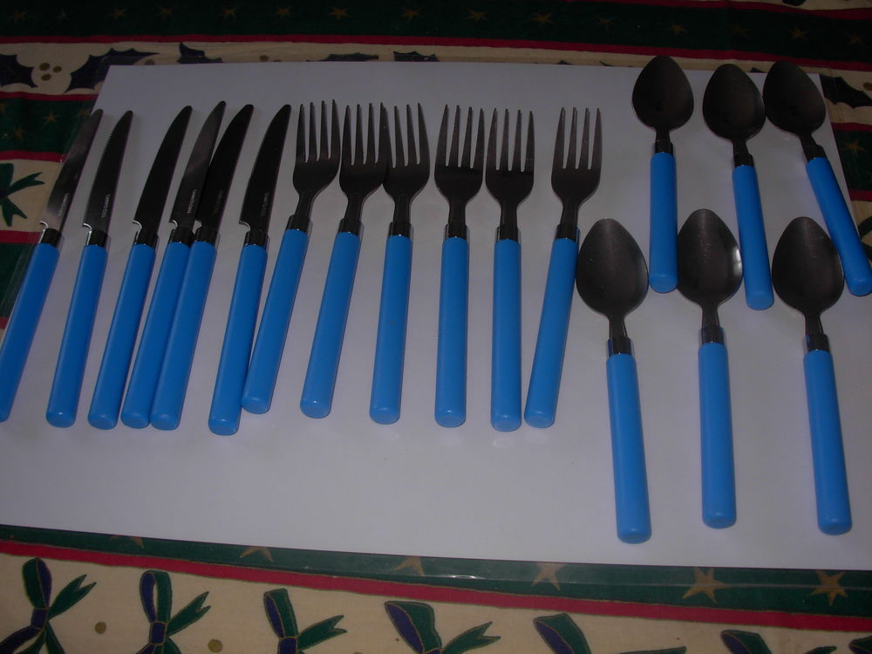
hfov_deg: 49.0
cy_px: 327
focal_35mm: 38
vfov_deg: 37.7
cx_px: 436
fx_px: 957
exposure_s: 1/22.6
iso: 79
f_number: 4.9
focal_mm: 6.3
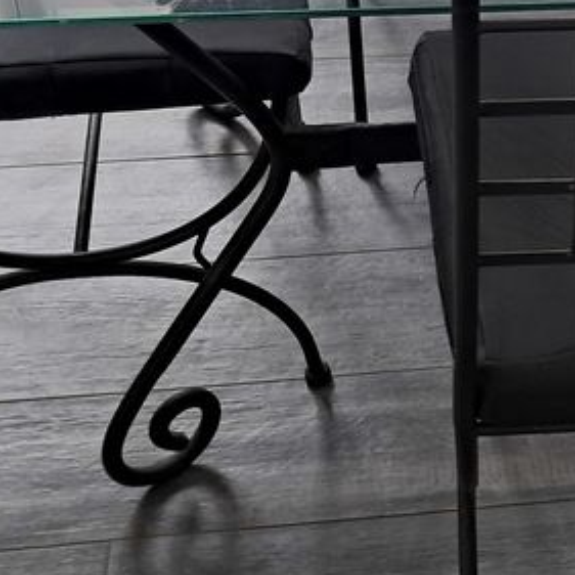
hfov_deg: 19.2
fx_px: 1597
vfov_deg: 19.8
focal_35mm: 85
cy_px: 8
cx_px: 706
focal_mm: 4
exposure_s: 1/50
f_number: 1.8
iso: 320
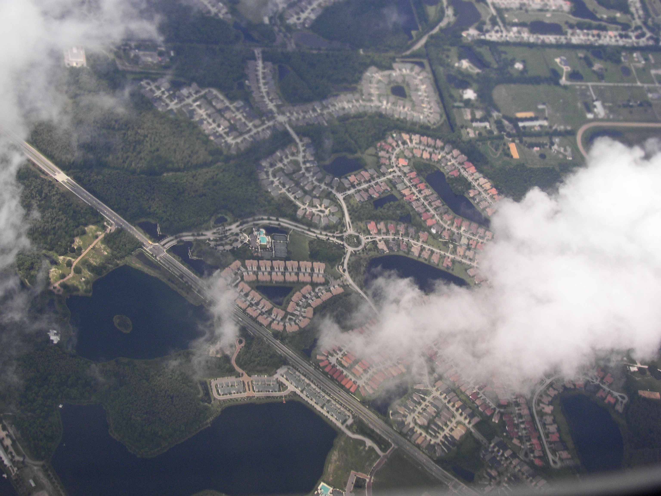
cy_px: 248
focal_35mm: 75
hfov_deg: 26.0
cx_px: 330
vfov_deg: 19.6
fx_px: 1432
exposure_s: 1/500
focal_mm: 12.4
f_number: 2.8
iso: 64
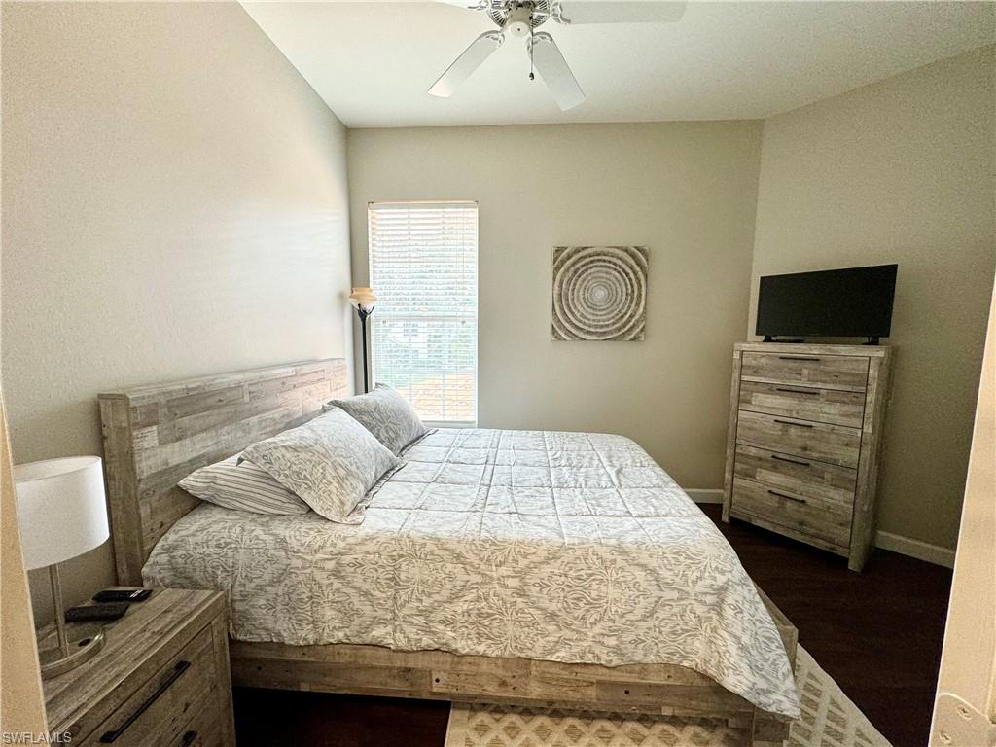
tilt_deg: -6.4
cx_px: 498
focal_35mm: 14
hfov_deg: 102.1
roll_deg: -0.5
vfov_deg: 85.7
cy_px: 374
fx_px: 403
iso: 125
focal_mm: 2.22
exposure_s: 1/120
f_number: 2.2
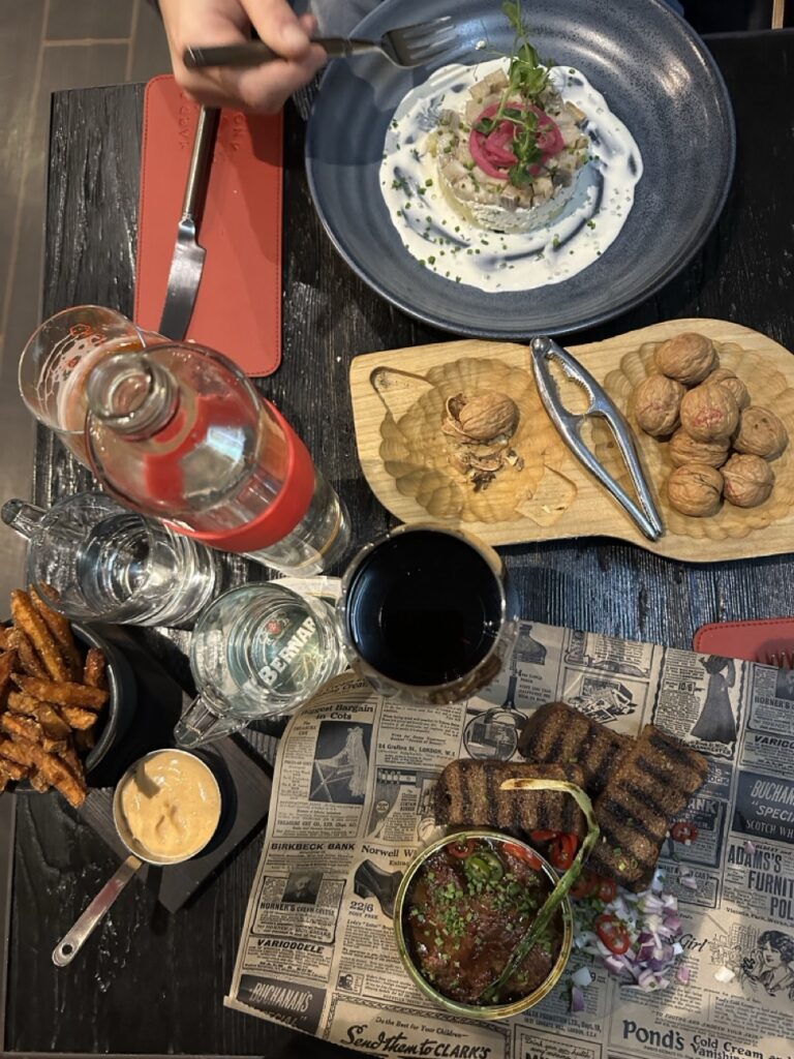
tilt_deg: -80.9
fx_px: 734
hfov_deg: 56.8
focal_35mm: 24
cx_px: 397
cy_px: 530
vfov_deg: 71.6
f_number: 1.78
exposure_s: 1/33
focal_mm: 6.86
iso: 800
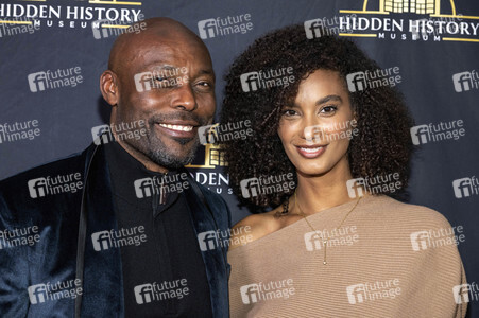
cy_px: 159
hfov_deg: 29.7
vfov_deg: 20.0
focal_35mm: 68
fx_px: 904
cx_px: 240
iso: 800
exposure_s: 1/200
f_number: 5.6
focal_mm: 68
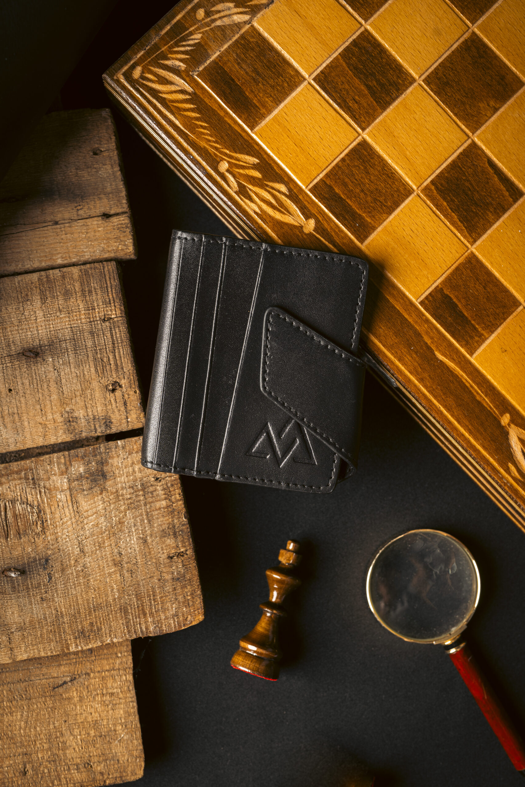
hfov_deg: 27.0
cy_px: 394
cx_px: 262
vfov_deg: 39.6
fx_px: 1094
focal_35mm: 50
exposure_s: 1/160
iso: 100
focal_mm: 50
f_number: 5.6
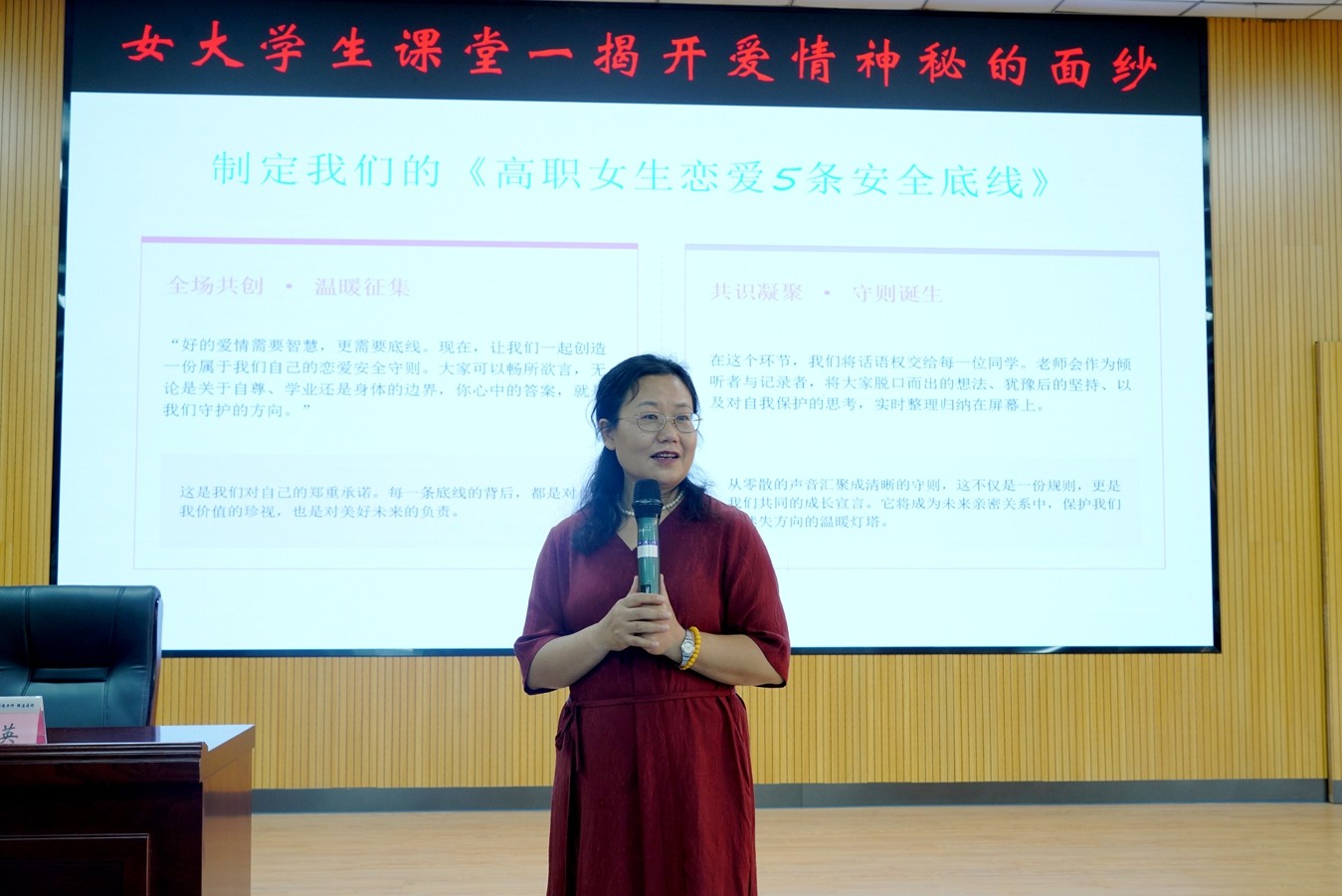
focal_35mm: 41
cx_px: 671
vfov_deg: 32.6
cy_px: 448
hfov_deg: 47.4
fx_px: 1529
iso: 1600
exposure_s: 1/40
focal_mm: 41
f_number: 8
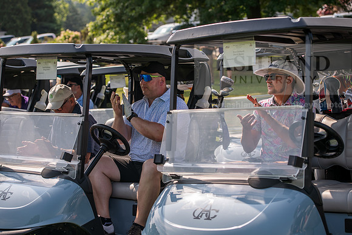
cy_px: 118
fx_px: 763
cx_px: 176
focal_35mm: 78
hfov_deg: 26.0
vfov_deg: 17.5
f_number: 4
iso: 80
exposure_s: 1/500
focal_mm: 78
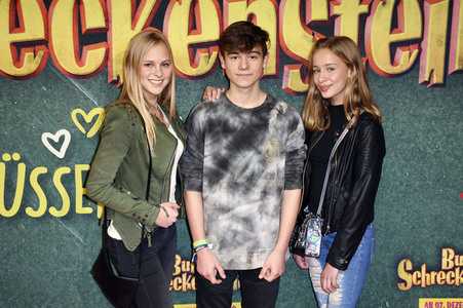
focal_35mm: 78
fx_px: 1002
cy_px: 154
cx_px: 232
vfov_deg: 17.5
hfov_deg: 26.0
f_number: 6.3
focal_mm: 52
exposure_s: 1/160
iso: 640
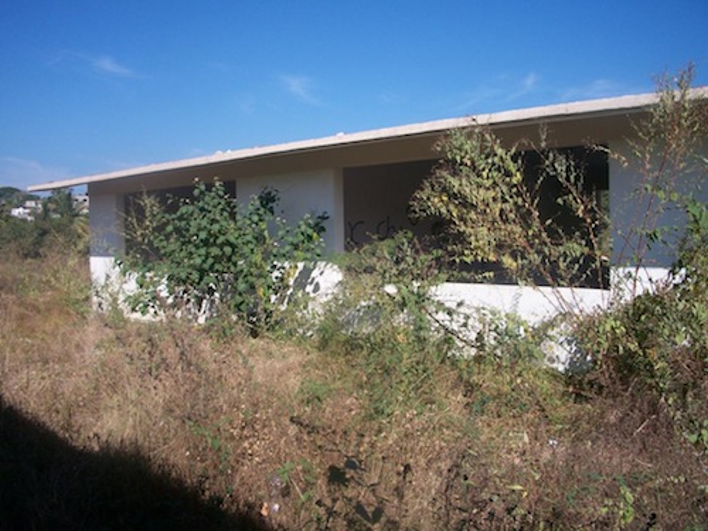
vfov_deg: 40.7
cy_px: 266
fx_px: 716
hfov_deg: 52.6
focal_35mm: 35
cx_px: 354
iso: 80
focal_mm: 6.3
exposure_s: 1/400
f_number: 5.6
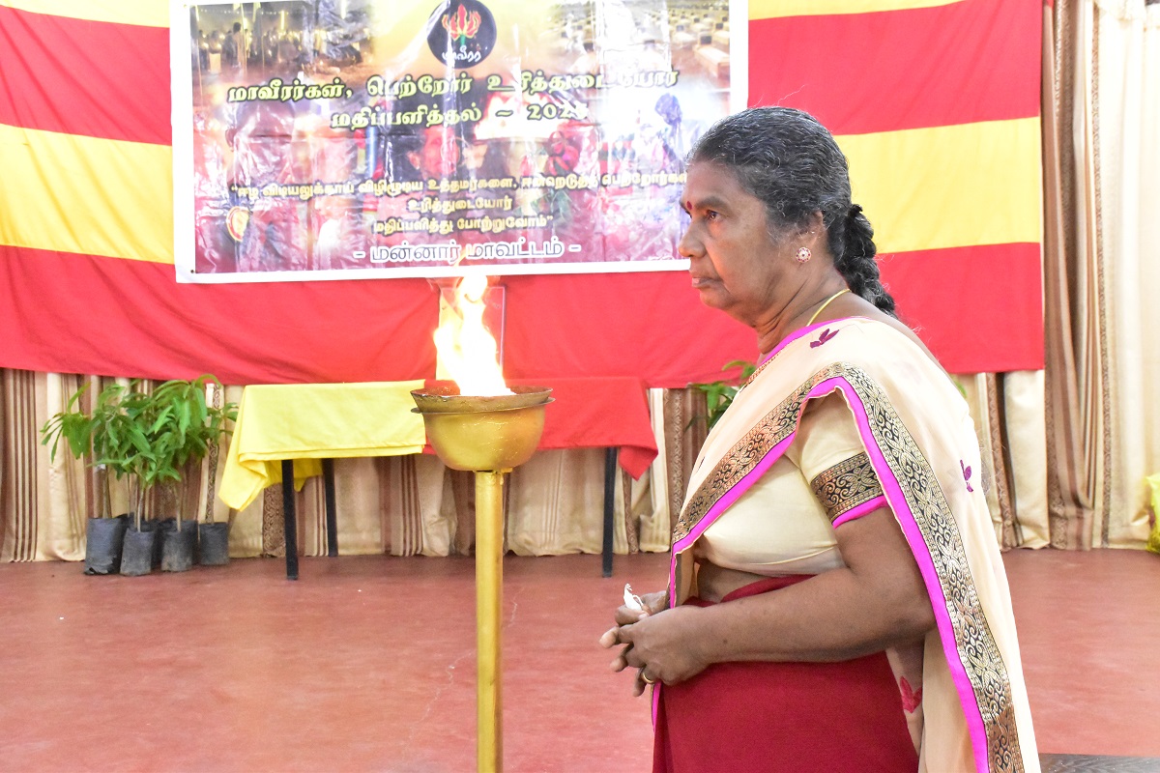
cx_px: 580
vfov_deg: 33.0
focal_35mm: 40
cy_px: 386
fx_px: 1305
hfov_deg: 47.9
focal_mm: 27
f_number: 10
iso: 16000
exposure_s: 1/160
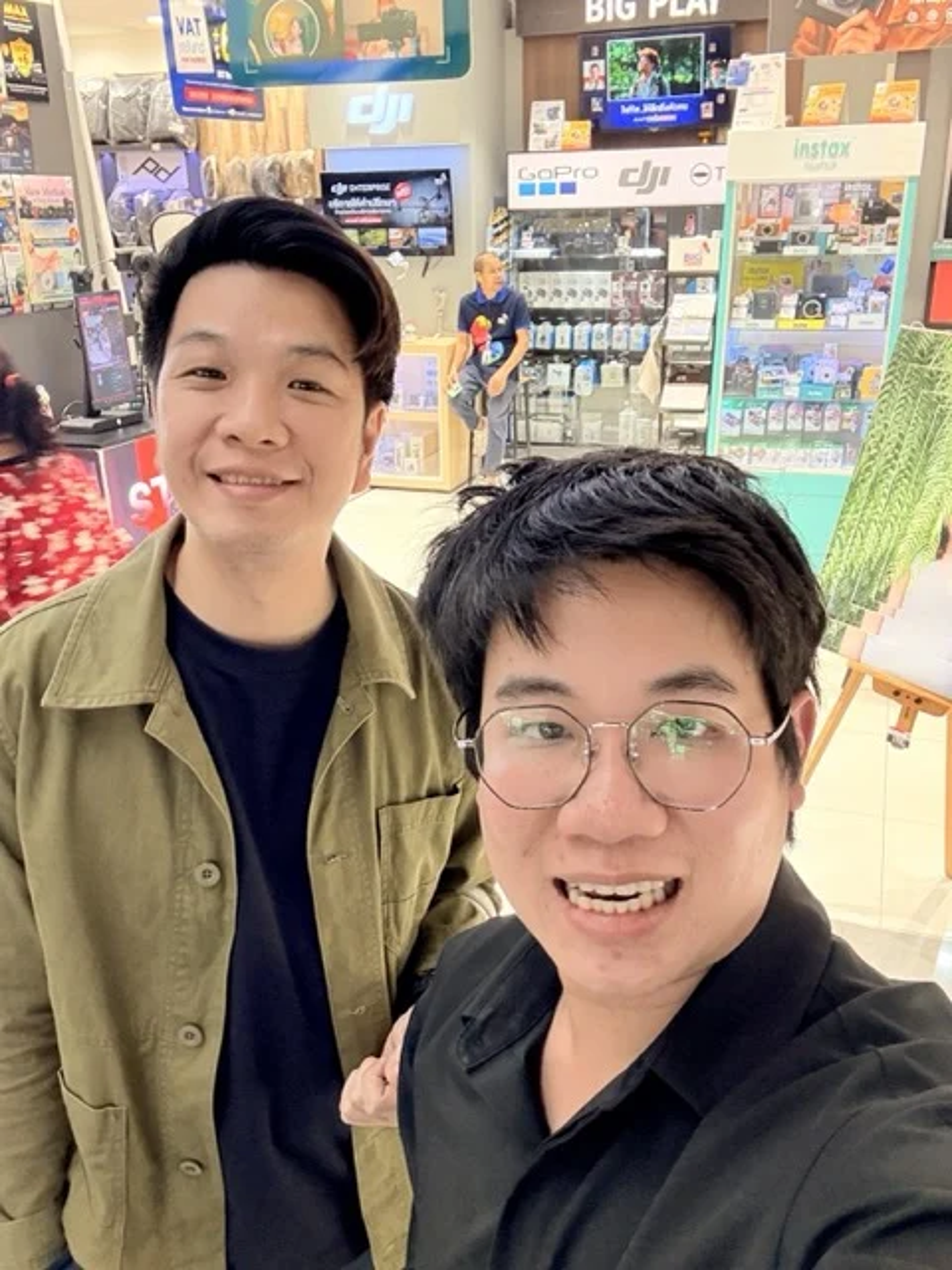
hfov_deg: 46.8
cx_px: 476
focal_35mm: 30
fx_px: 1100
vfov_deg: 60.0
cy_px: 635
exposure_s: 1/50
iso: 200
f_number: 1.9
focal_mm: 2.69
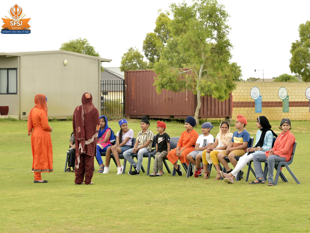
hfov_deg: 16.5
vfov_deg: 12.5
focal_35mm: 119
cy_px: 116
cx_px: 170
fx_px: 1066
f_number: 10
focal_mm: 110
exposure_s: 1/125
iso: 250
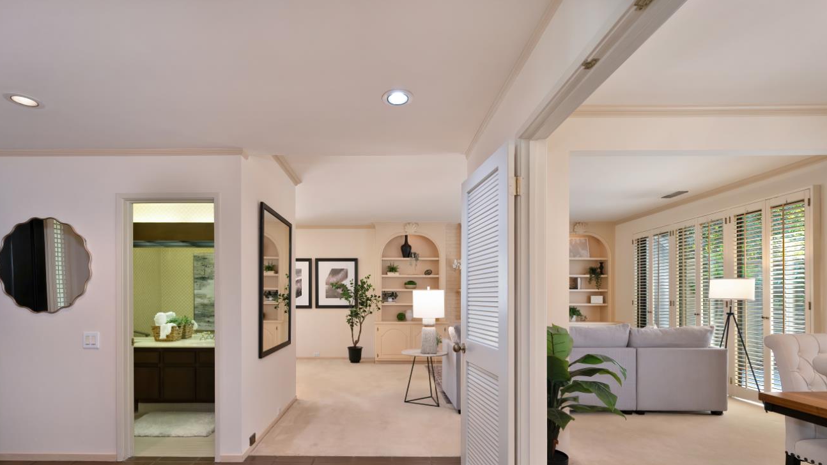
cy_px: 298
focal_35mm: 17
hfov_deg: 95.7
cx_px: 380
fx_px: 373
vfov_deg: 62.8
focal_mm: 14
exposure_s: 1/25
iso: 640
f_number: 4
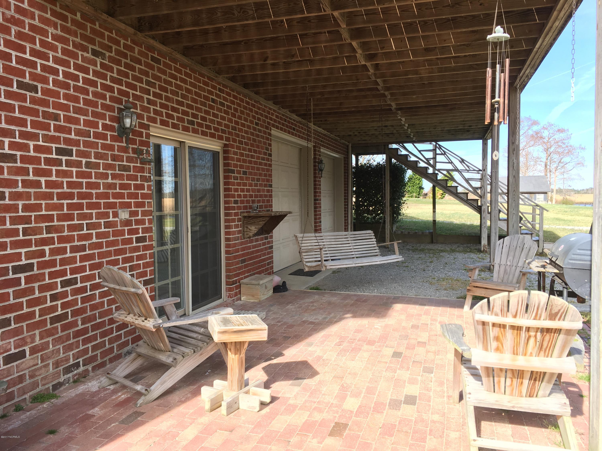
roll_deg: +1.0
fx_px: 504
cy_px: 226
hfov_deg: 61.7
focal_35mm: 29
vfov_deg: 48.2
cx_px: 301
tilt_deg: -3.6
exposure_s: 1/266
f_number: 2.2
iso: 25
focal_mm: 4.15
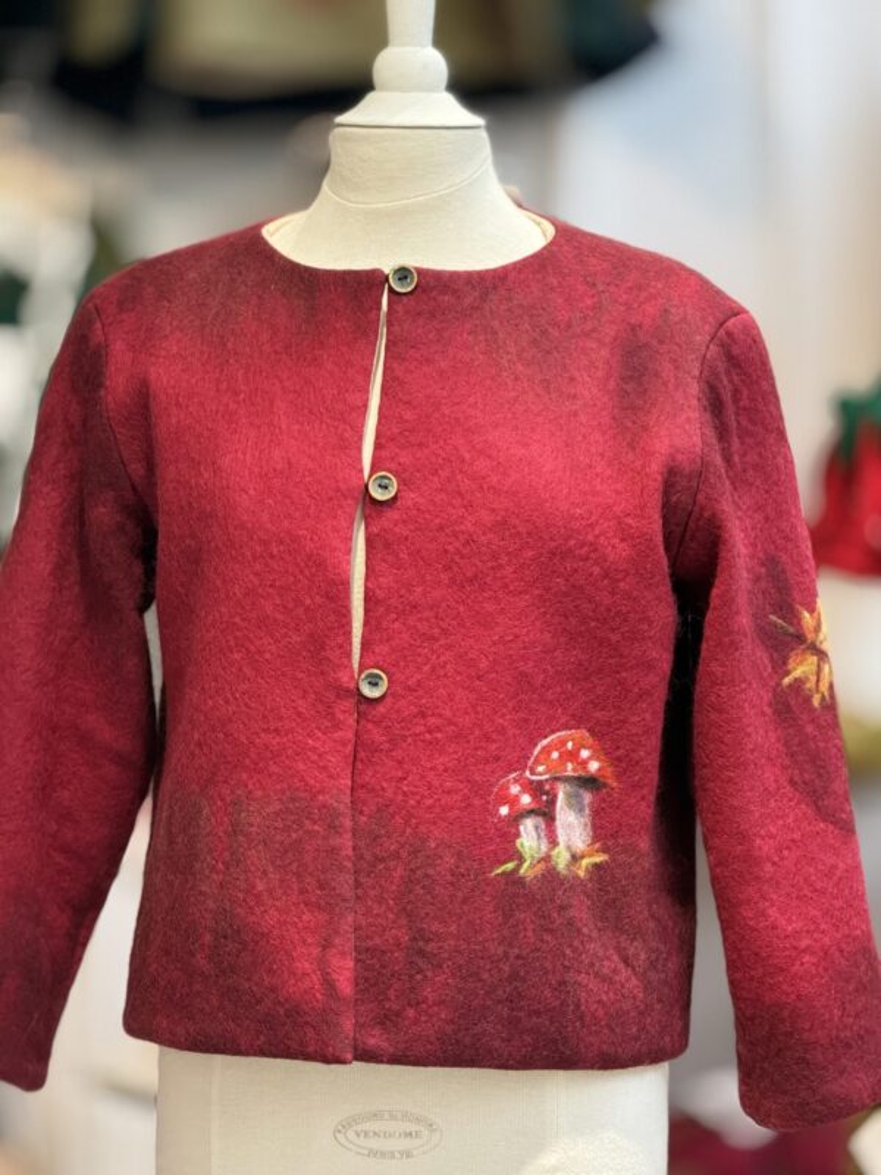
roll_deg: -0.8
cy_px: 588
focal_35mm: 120
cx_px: 440
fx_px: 4072
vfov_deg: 16.4
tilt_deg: -4.2
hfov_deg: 12.3
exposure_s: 1/50
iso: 250
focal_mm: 15.66
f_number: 2.8
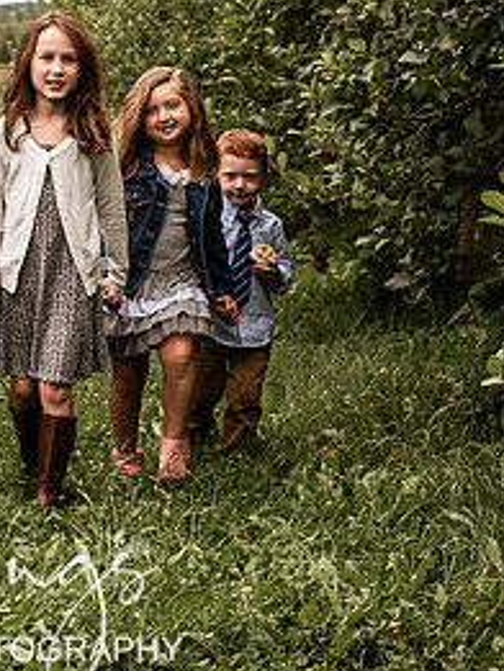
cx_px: 139
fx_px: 2289
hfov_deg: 12.5
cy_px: 291
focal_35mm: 118
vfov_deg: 16.7
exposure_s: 1/160
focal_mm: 35
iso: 100
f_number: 4
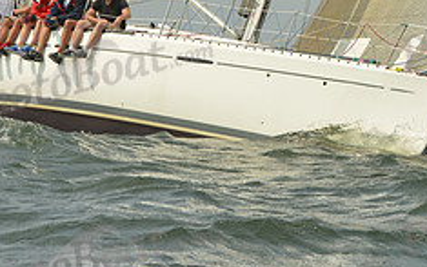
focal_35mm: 247
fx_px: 2875
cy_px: -43
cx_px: 309
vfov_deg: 5.3
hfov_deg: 8.5
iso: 320
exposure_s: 1/1250
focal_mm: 98
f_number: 9
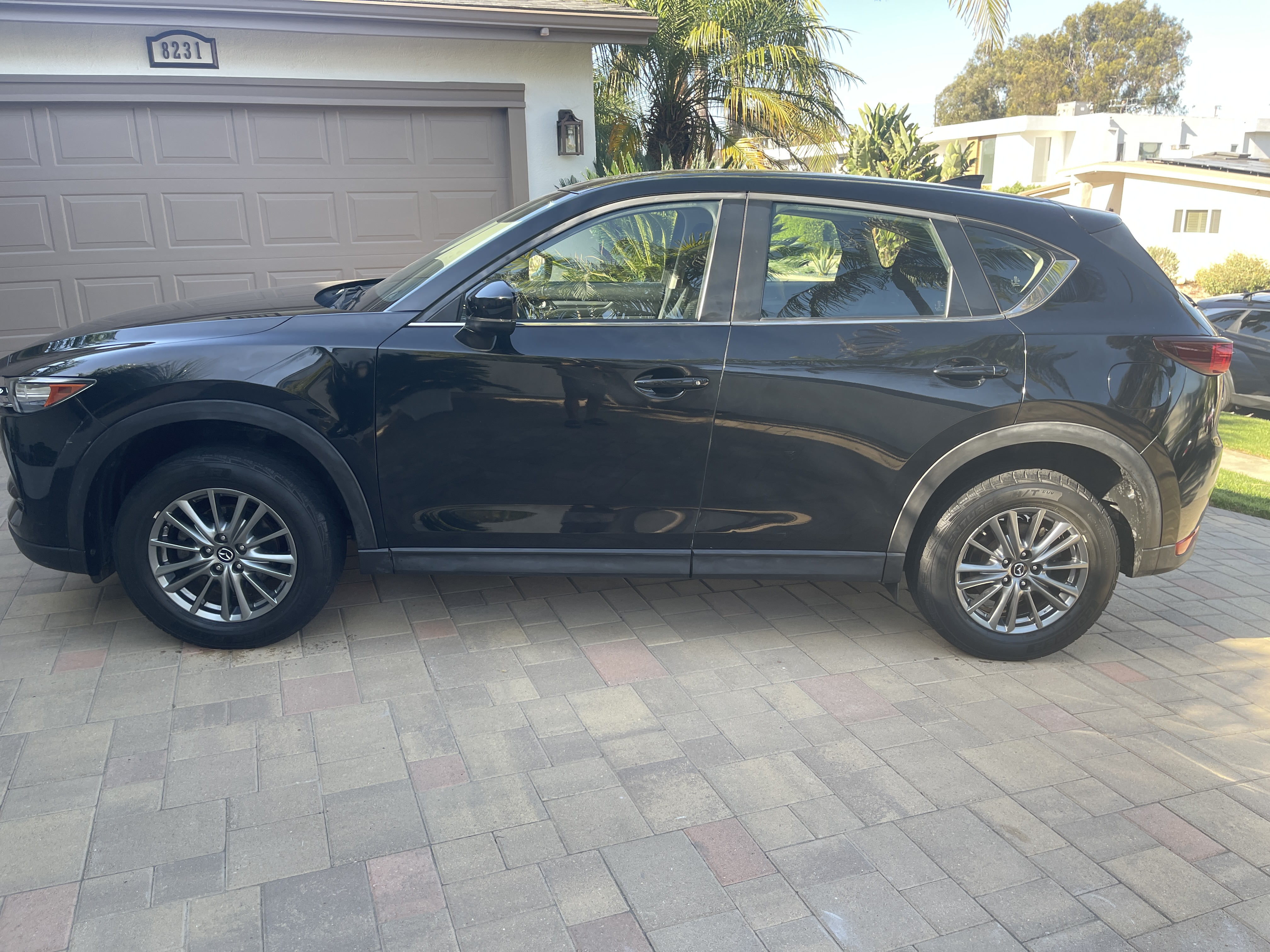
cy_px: 476
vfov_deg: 54.9
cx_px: 635
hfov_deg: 69.4
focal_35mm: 25
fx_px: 917
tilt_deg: -16.8
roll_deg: +0.5
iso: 32
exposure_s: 1/274
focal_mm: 5.1
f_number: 1.6
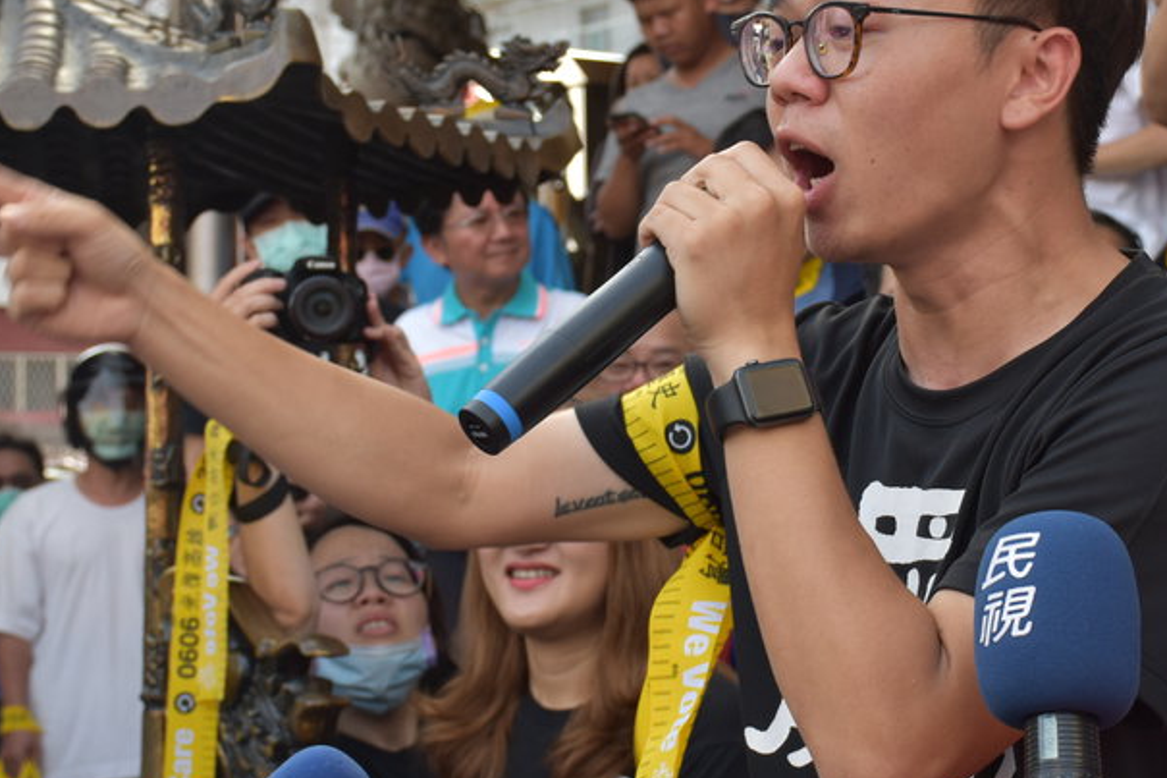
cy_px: 319
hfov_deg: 23.4
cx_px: 704
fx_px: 2814
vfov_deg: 15.7
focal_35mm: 87
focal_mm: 35
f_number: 6.3
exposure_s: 1/250
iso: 200
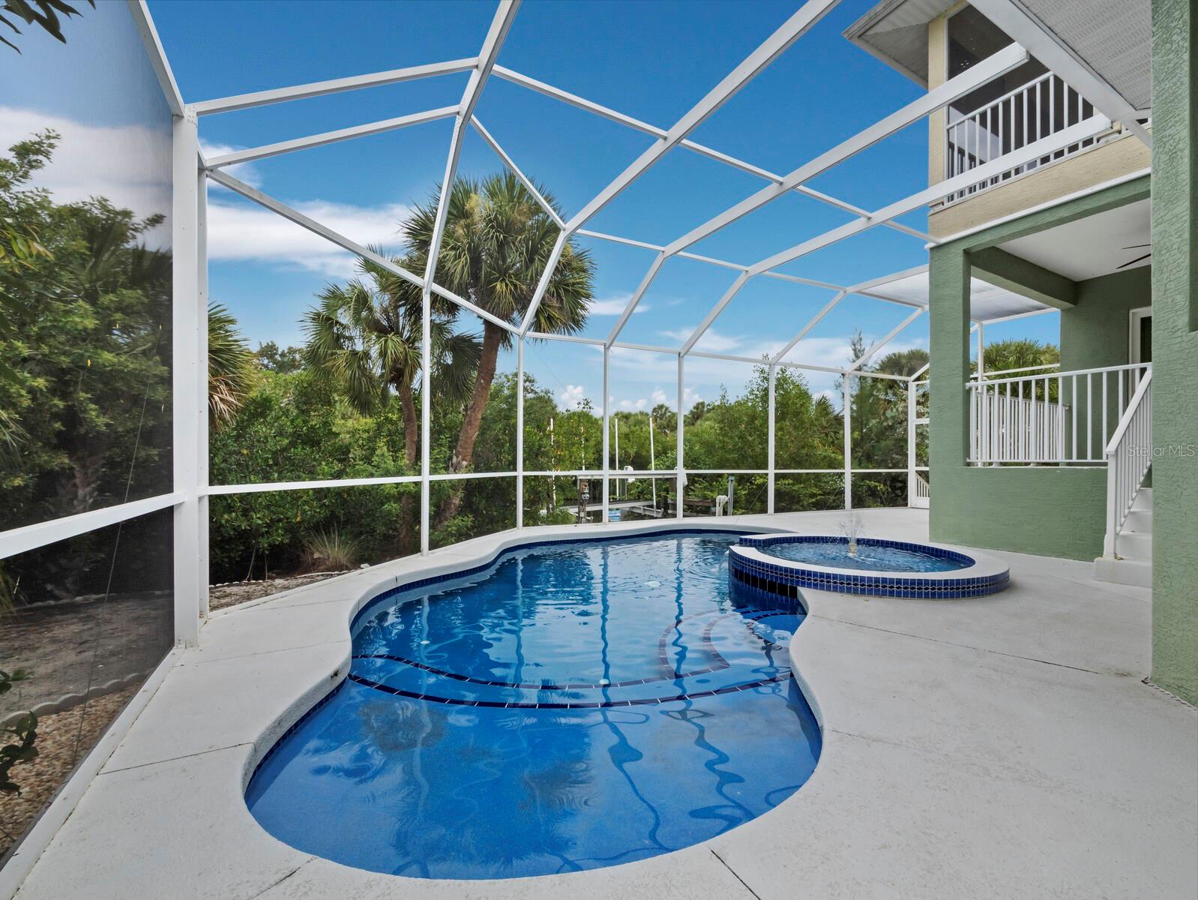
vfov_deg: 85.7
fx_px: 485
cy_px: 450
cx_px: 599
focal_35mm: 14
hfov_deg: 102.0
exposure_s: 1/100
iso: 400
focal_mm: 7
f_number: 11
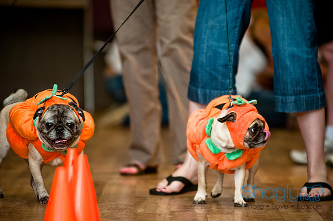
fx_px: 2771
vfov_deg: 4.6
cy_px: 110
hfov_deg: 6.9
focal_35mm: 300
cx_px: 166
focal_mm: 200
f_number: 2.8
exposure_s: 1/200
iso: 200
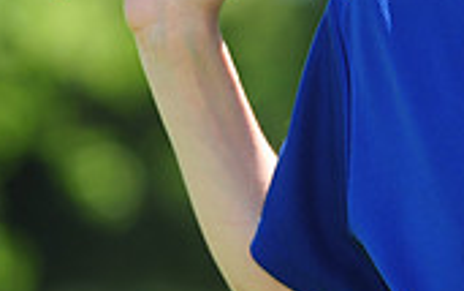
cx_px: 619
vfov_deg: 1.9
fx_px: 8766
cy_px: -144
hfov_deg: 3.0
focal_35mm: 693
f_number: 4.5
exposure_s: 1/500
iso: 200
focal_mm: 200
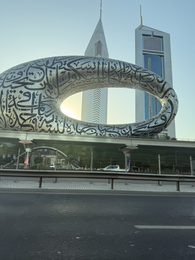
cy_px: 130
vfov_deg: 71.6
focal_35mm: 24
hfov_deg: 56.8
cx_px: 98
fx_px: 180
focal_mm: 6.76
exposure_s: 1/1585
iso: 80
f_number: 1.78
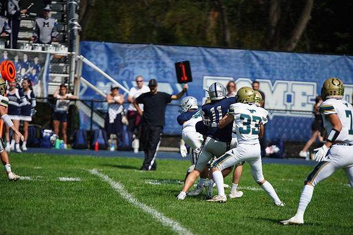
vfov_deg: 4.6
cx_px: 176
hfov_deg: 6.9
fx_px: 2942
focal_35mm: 300
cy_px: 118
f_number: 2.8
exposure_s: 1/8000
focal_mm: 300
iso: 400
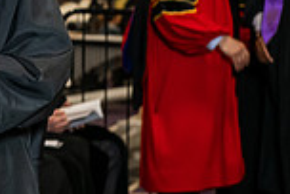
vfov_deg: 5.8
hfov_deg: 8.4
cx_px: -219
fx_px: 1905
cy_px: -22
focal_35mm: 236
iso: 2000
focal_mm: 62
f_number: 5
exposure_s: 1/200
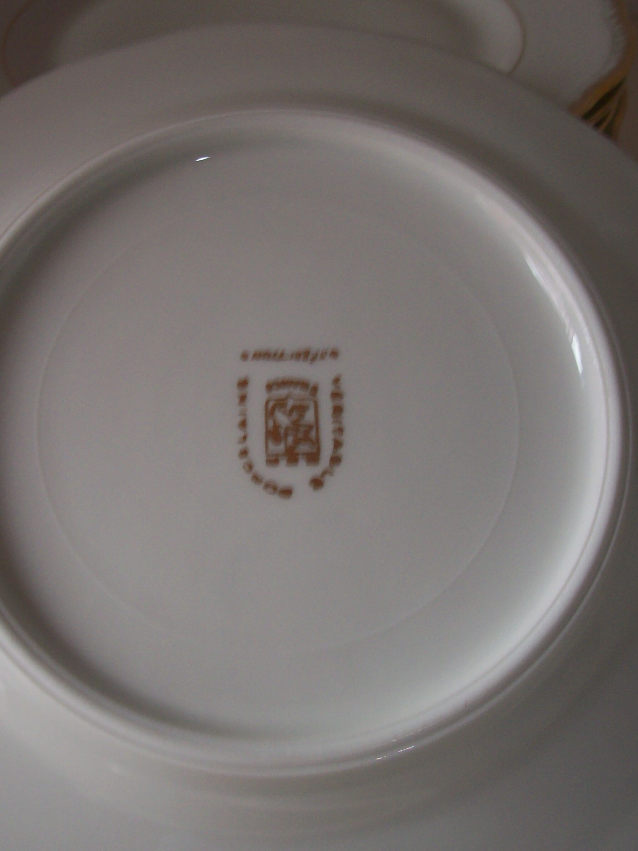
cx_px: 301
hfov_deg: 33.6
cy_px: 398
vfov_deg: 43.8
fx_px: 1057
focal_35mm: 43
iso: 80
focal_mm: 6
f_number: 2.7
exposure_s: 1/64
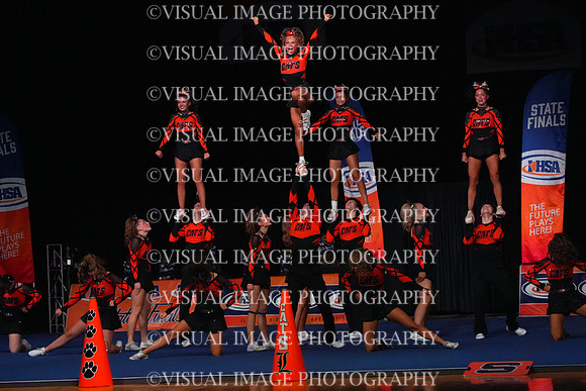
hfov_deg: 17.8
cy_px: 196
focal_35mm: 115
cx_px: 293
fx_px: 1872
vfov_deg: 11.9
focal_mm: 115
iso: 16000
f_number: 5.6
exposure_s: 1/1250
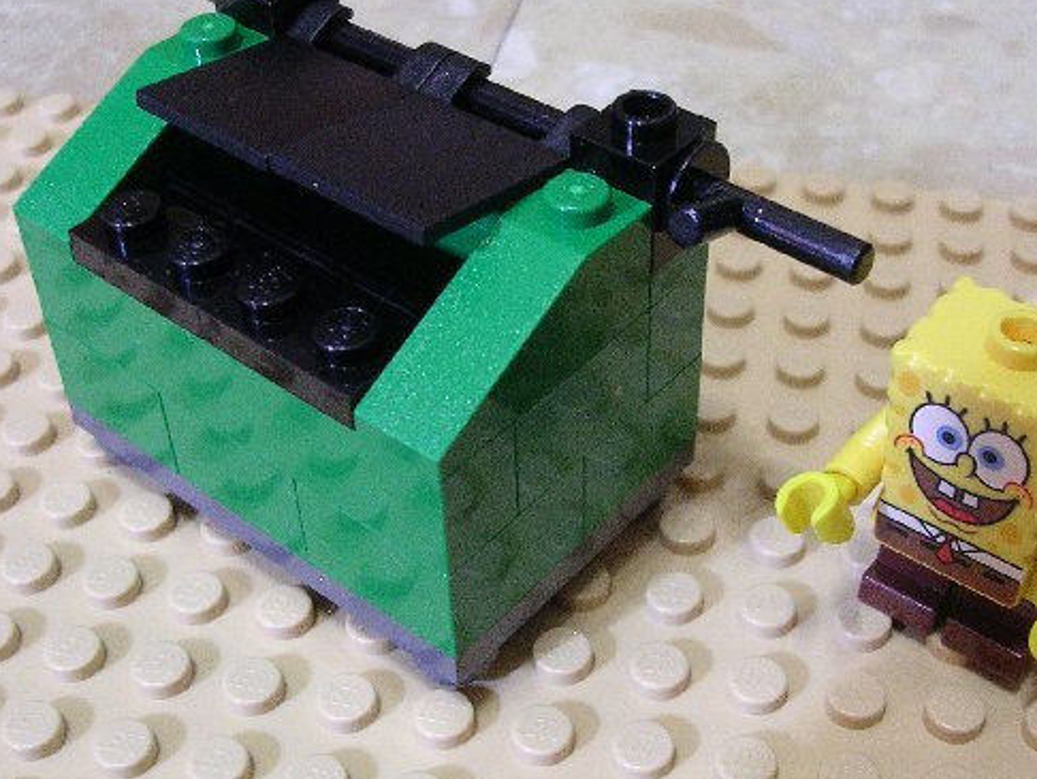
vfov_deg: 29.1
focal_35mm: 50
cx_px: 572
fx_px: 1499
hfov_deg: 38.1
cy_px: 384
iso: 362
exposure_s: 1/3.3
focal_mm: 5.8
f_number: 2.8
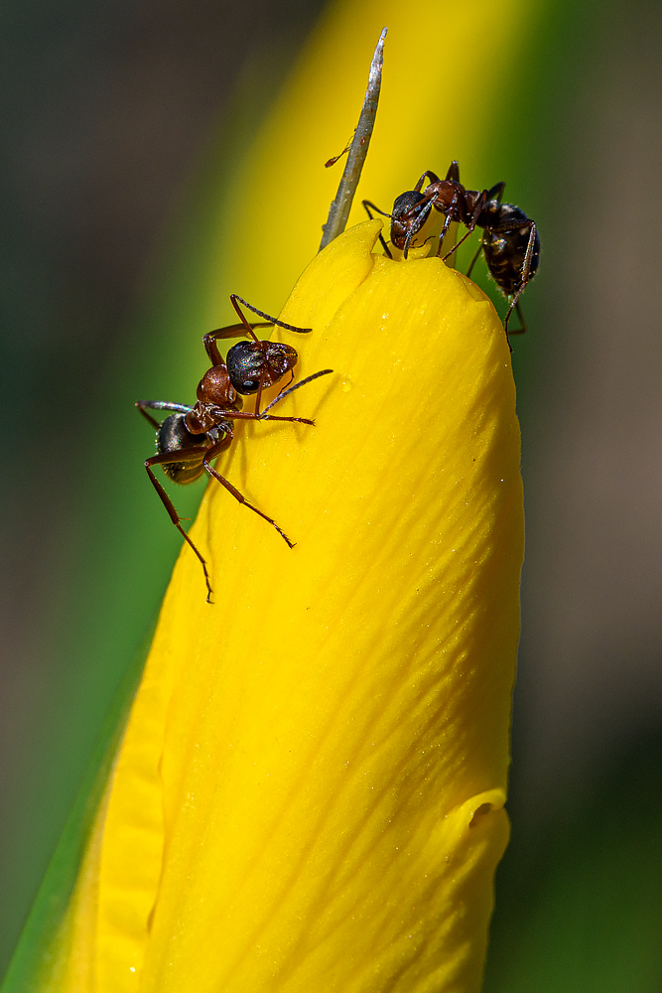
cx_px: 331
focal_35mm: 135
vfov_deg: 15.2
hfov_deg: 10.2
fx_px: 3722
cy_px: 496
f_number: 13
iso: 400
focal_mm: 90
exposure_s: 1/640
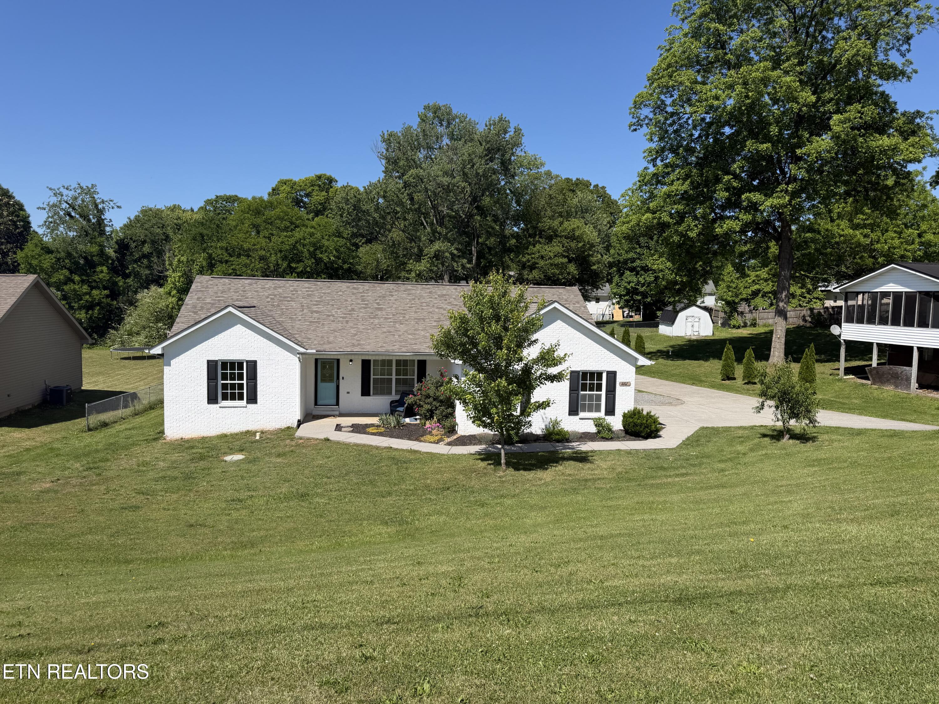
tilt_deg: -4.8
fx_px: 651
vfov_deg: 56.8
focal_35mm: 24
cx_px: 470
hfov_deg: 71.6
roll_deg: -1.2
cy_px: 352
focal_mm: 6.76
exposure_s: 1/4975
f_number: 1.78
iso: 80
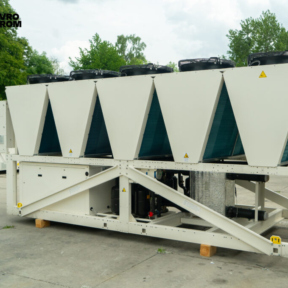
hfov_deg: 40.6
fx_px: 386
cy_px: 144
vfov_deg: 40.9
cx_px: 182
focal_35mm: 41
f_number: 4
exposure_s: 1/1000
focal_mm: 32
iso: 640
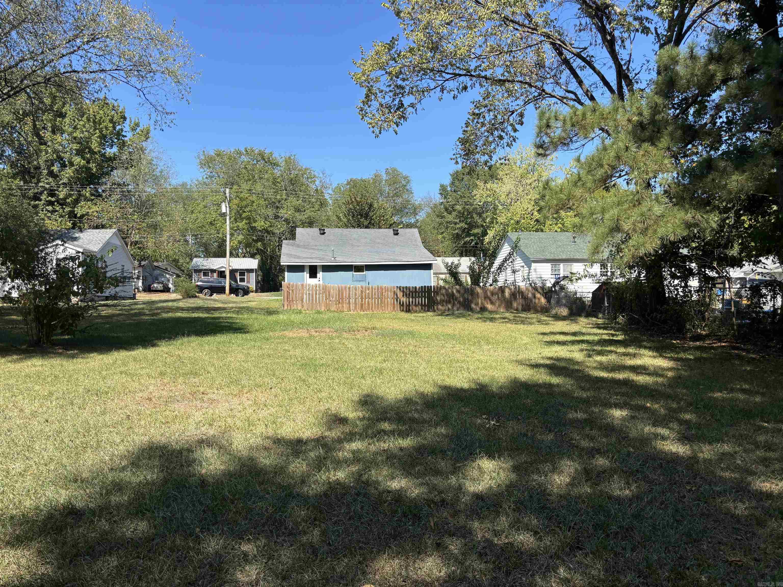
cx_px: 392
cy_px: 294
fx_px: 588
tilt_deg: +2.4
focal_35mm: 26
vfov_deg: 53.1
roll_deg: +0.9
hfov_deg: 67.3
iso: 50
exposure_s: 1/1783
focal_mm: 5.96
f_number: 1.6
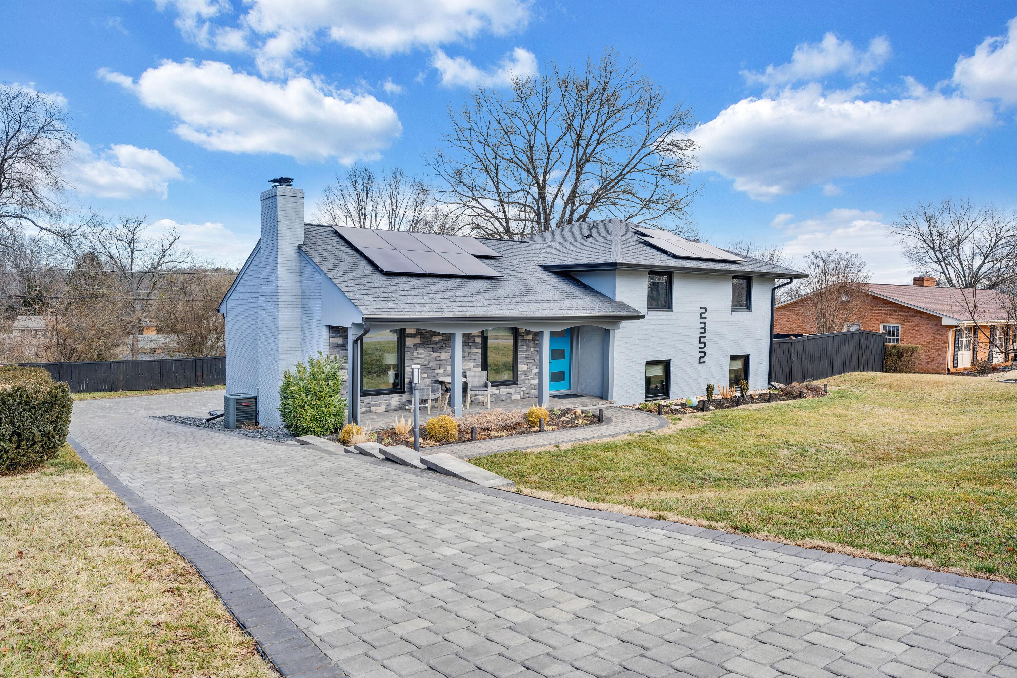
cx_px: 508
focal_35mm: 24
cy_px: 339
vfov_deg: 53.1
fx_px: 678
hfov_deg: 73.8
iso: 400
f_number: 9
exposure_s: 1/200
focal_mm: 24
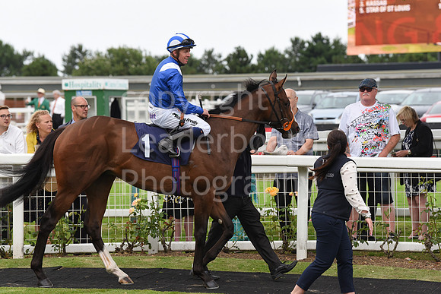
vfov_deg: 7.9
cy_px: 147
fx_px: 2144
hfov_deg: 11.7
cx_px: 220
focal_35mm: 175
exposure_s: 1/1250
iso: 1000
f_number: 5.6
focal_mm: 175
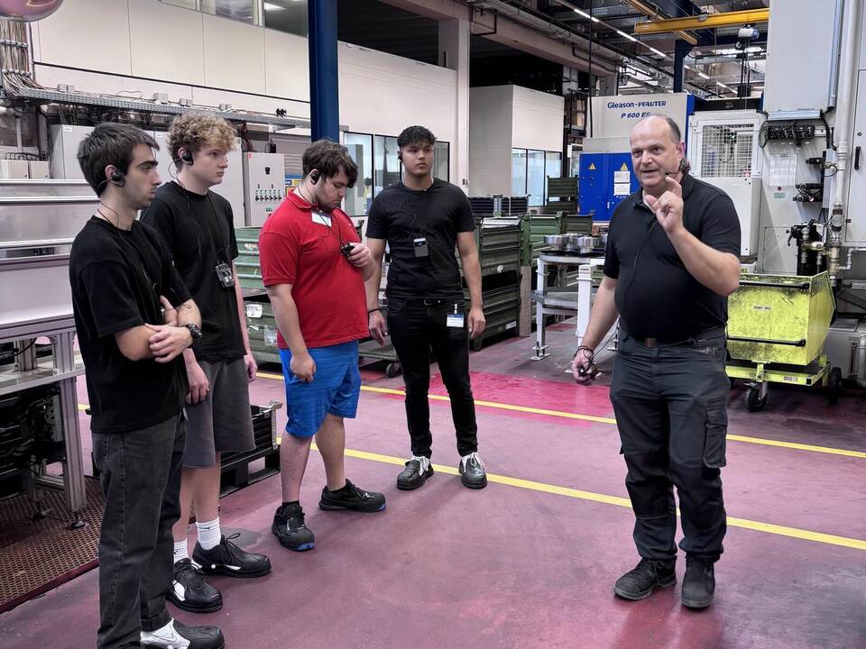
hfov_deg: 67.3
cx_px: 433
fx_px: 650
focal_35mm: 26
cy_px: 324
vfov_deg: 53.1
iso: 125
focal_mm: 5.96
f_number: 1.6
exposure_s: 1/63
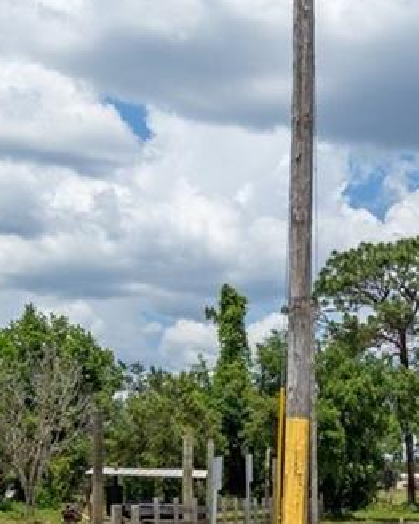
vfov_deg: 21.0
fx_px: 1350
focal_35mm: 87
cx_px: 593
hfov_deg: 16.4
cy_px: 559
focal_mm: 19
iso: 320
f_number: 8
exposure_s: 1/1600
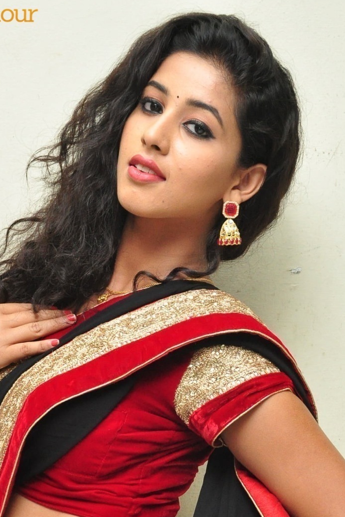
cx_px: 163
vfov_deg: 17.3
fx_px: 1679
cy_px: 445
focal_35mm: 117
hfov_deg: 11.7
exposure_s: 1/125
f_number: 7.1
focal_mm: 45
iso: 1600
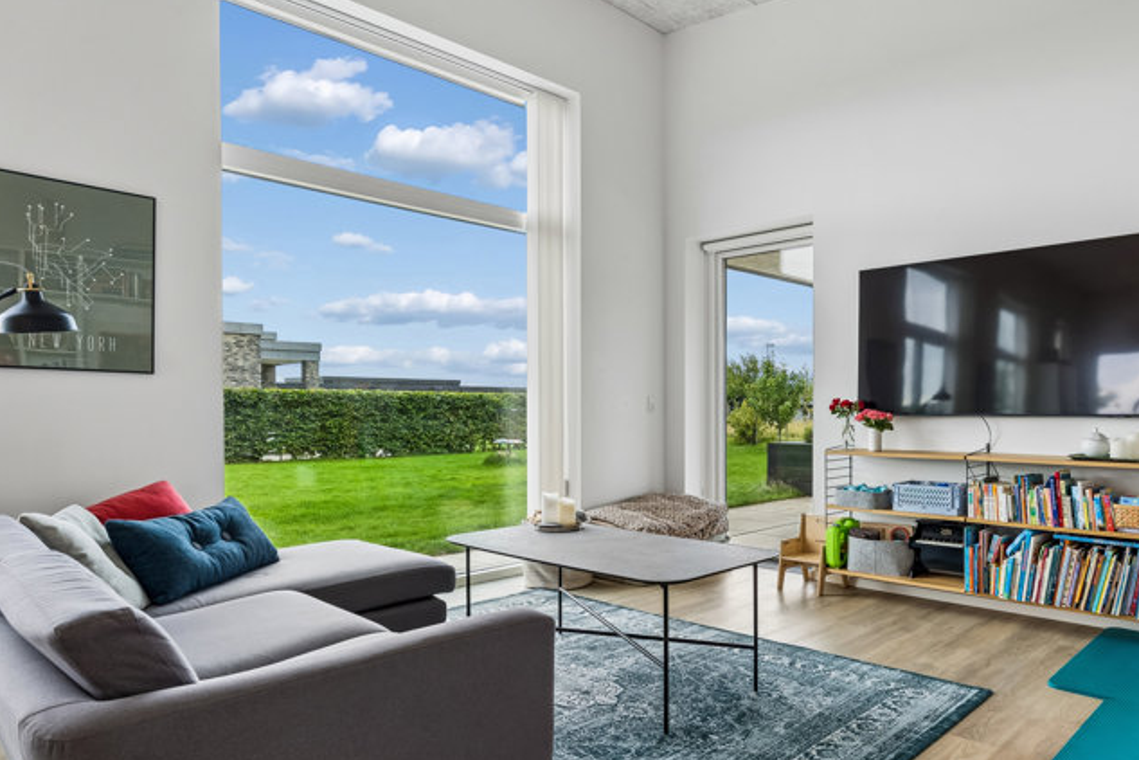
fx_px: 779
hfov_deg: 71.5
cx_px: 686
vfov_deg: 51.8
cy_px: 428
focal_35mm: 25
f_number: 8
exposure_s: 1/60
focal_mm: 19.5
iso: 200
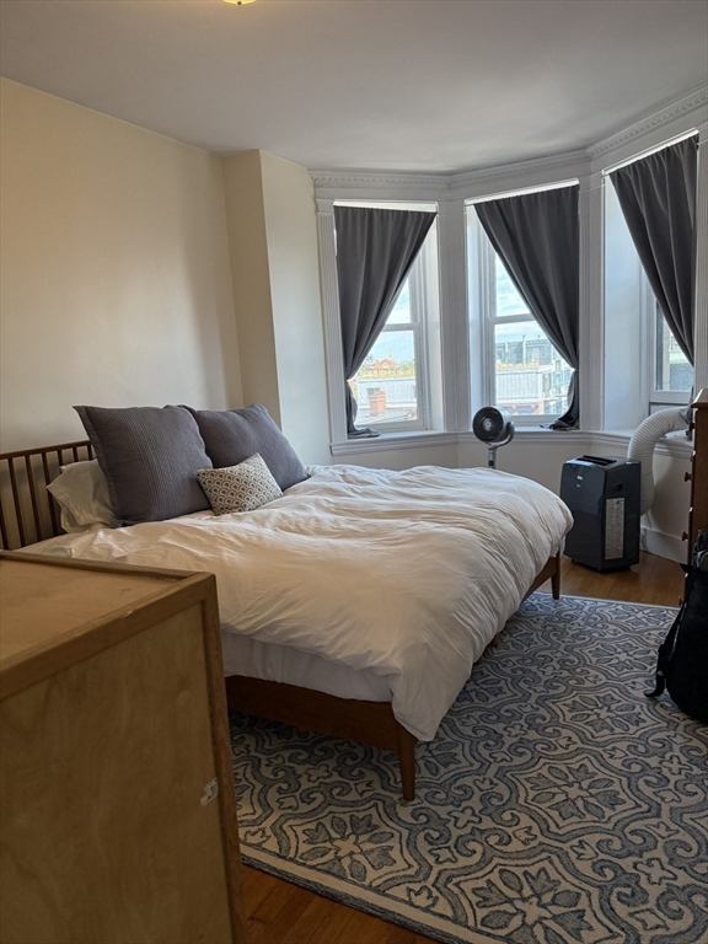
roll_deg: +3.5
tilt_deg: -10.9
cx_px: 354
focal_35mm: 24
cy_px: 472
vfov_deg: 71.6
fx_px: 654
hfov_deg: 56.8
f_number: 1.78
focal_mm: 6.76
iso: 200
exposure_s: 1/240
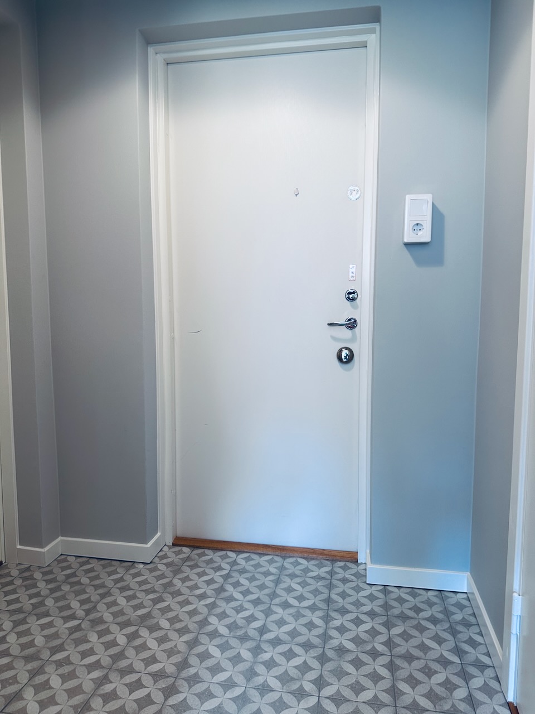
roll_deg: -1.0
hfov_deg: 56.8
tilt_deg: -6.9
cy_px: 357
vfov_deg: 71.6
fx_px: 495
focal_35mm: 24
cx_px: 268
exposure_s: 1/100
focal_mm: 6.86
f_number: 1.78
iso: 160
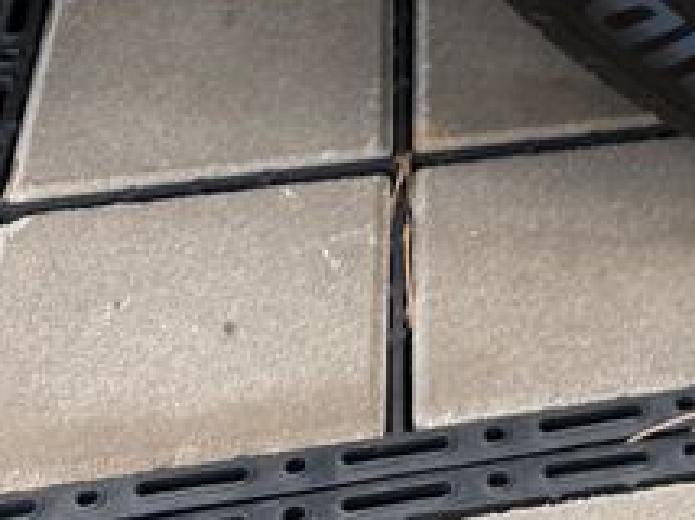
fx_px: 2306
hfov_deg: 15.4
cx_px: 1137
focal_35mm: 115
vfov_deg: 10.9
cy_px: -712
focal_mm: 6.76
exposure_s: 1/453
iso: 80
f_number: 1.78
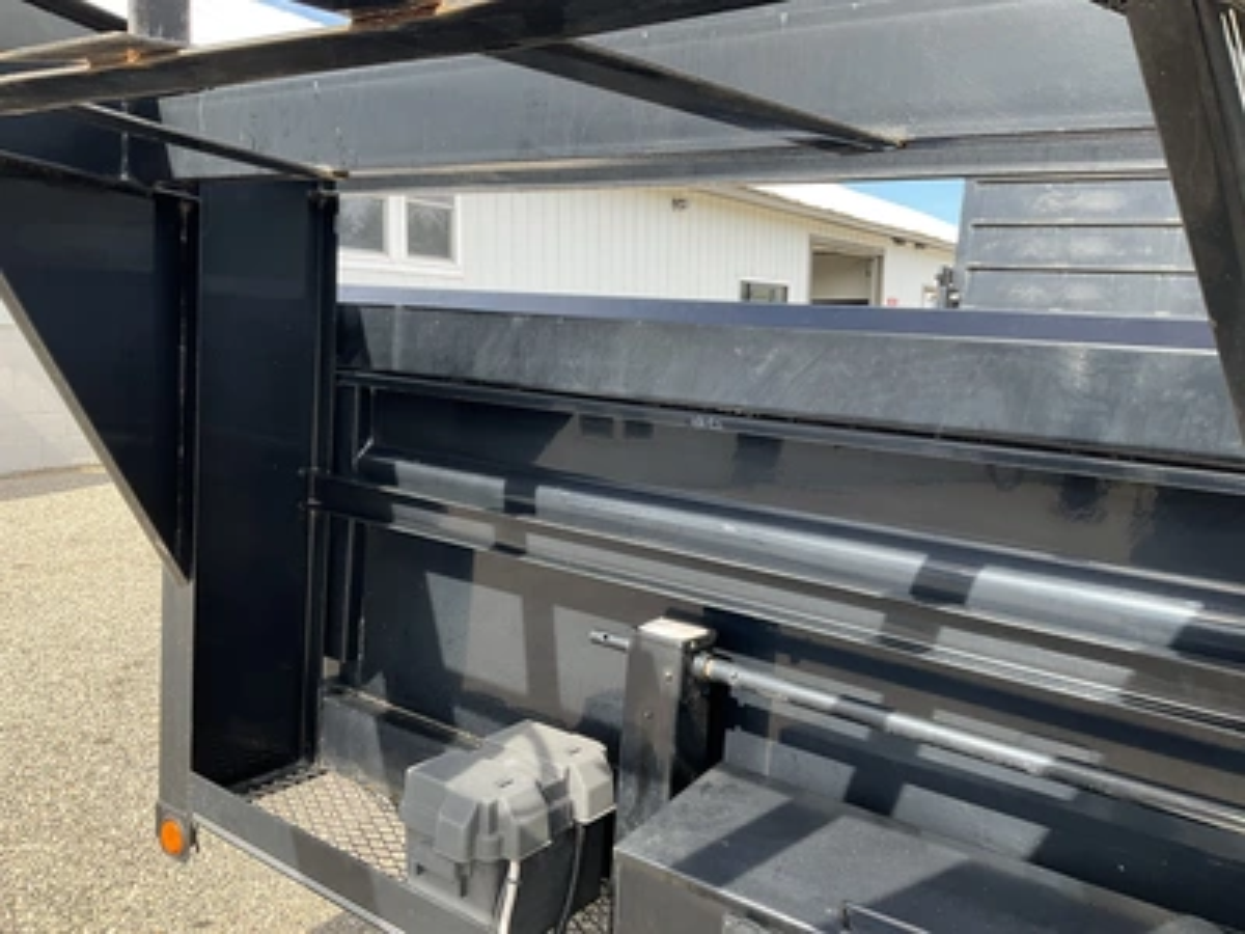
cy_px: 467
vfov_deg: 48.2
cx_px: 622
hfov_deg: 61.7
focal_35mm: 29
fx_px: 1043
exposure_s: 1/249
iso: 25
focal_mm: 3
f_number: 1.8
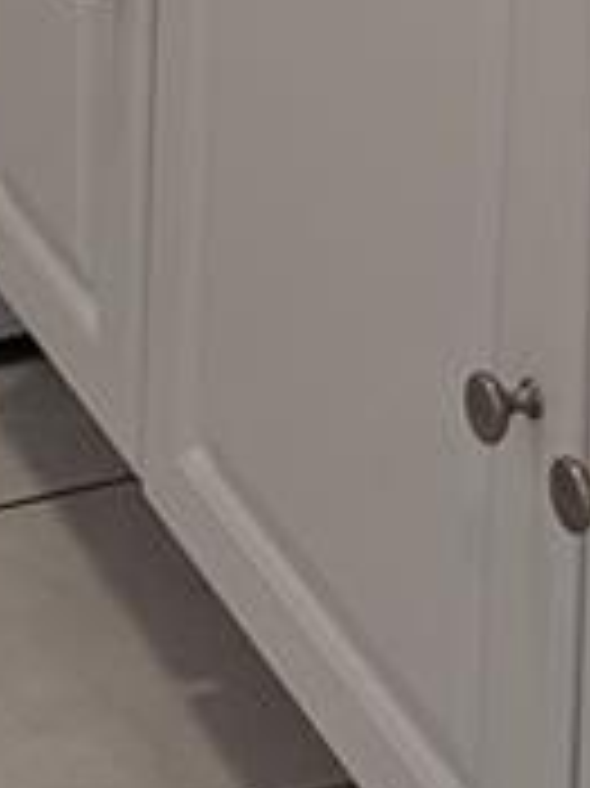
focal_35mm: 165
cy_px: -1022
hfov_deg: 9.0
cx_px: 92
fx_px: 3754
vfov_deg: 10.5
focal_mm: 6.81
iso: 139
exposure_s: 1/60
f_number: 1.85
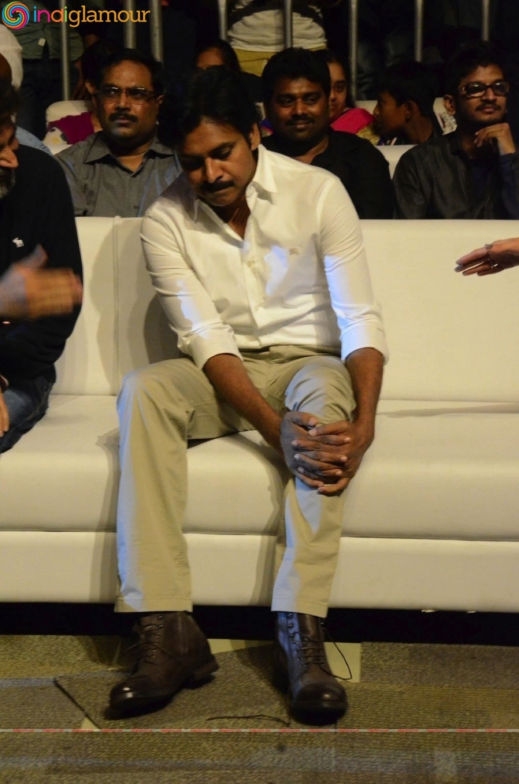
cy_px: 392
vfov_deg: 20.6
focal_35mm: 99
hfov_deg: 13.8
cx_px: 260
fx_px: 2150
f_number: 8
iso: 6400
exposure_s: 1/100
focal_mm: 66
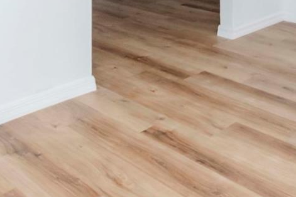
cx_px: 269
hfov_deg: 36.4
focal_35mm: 51
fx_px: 419
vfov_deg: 21.3
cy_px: -115
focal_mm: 10
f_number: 8
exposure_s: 1/200
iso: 500
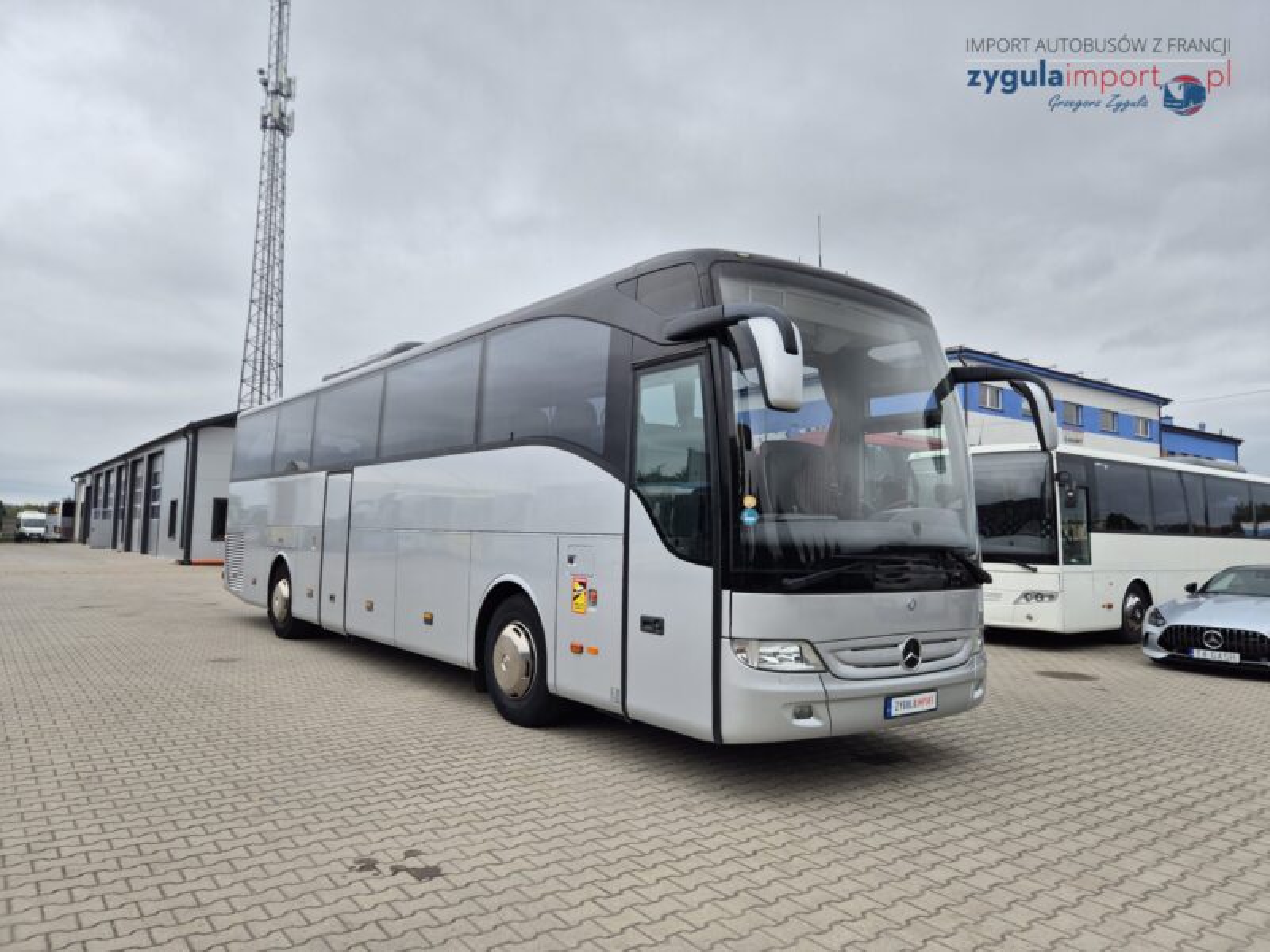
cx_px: 635
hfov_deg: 73.9
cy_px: 476
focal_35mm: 23
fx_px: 844
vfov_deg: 58.9
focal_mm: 5.4
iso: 25
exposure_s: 1/526
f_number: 1.8
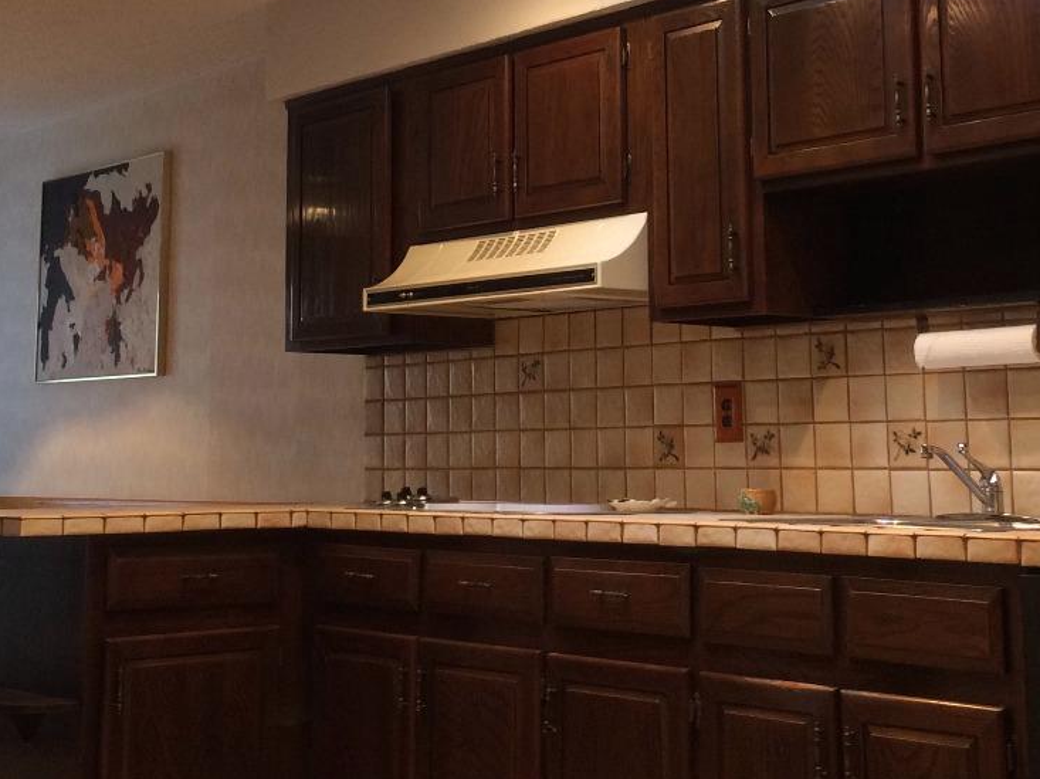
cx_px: 518
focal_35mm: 57
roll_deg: +0.4
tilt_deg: +7.2
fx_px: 1712
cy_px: 199
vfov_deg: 25.3
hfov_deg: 33.8
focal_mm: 4.15
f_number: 2.2
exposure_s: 1/30
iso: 125
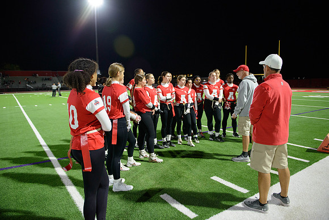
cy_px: 110
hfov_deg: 73.7
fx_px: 219
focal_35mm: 24
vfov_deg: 53.2
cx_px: 164
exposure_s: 1/320
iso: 3200
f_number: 2.8
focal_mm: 24
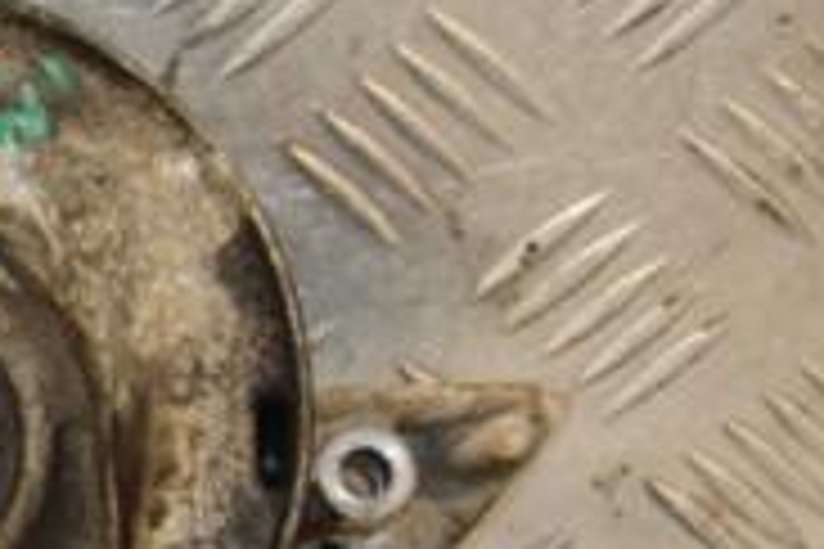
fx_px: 6523
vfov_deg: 4.8
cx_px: -225
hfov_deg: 7.2
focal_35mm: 285
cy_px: 446
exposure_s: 1/125
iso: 800
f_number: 5
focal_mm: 58
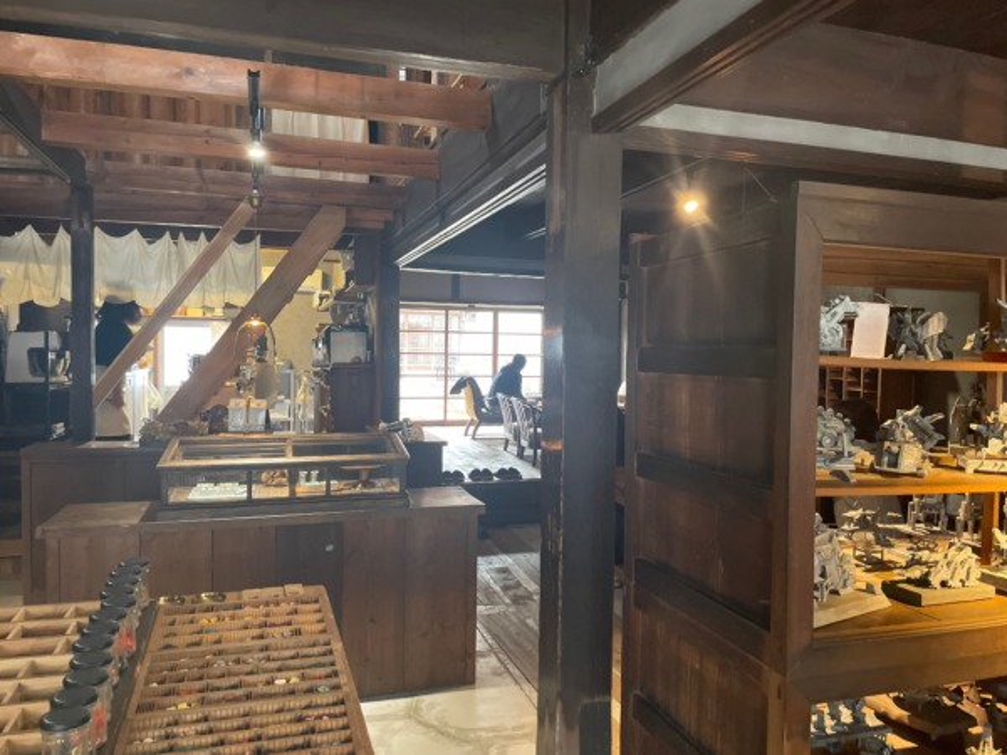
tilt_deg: -1.6
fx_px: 756
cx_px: 504
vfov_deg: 53.1
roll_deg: -0.3
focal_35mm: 26
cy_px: 378
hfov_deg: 67.3
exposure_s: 1/40
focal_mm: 4.2
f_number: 1.6
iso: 640
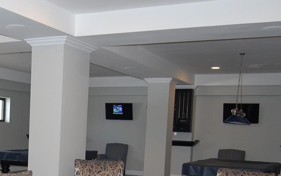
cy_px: 175
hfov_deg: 32.1
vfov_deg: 21.3
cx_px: 8
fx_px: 452
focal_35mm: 59
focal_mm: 18
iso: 400
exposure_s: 1/60
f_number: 3.5
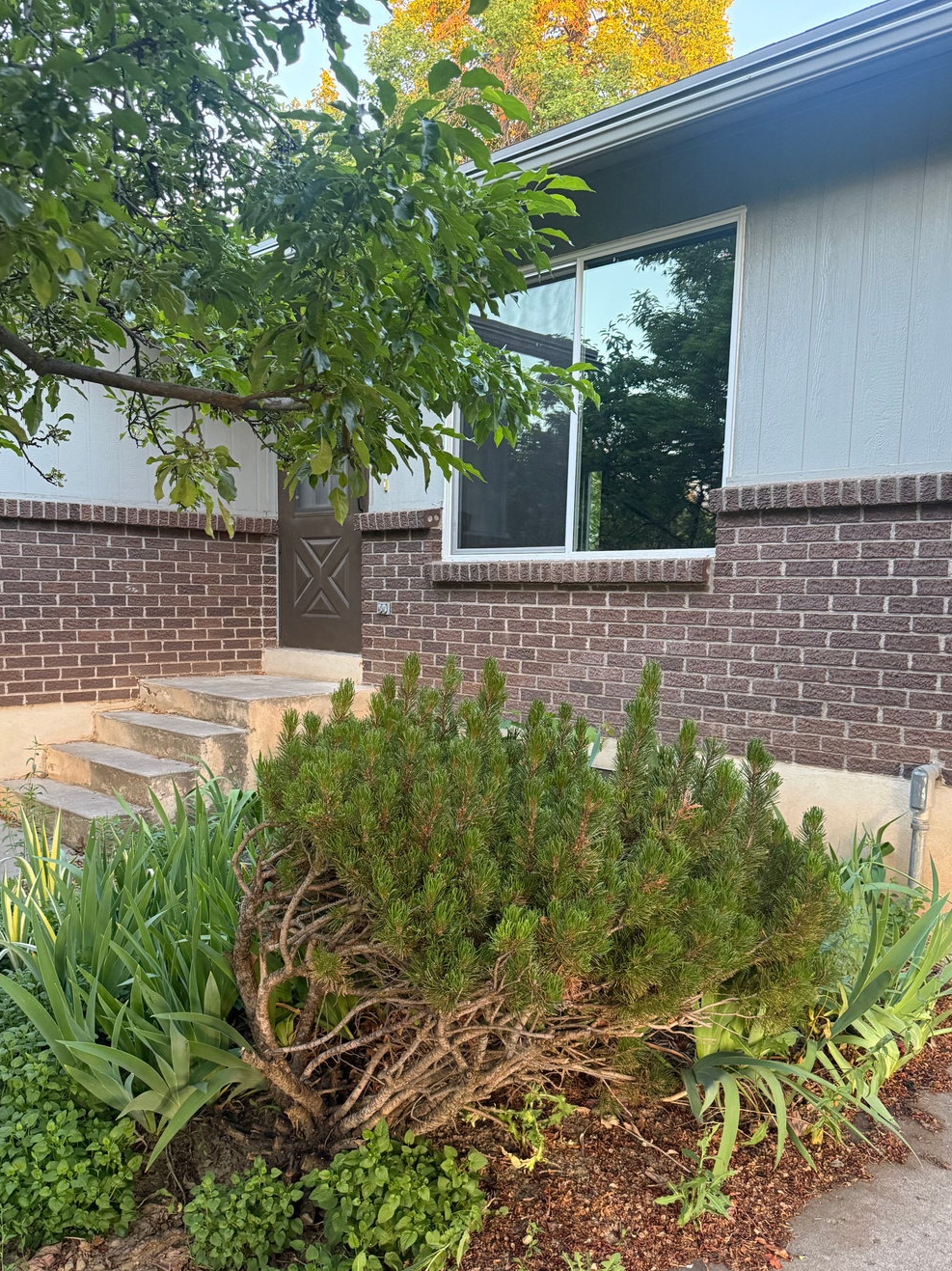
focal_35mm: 28
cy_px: 710
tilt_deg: -7.5
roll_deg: -0.9
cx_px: 429
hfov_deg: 49.6
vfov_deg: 63.3
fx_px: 1027
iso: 500
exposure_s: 1/60
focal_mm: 6.76
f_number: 1.78
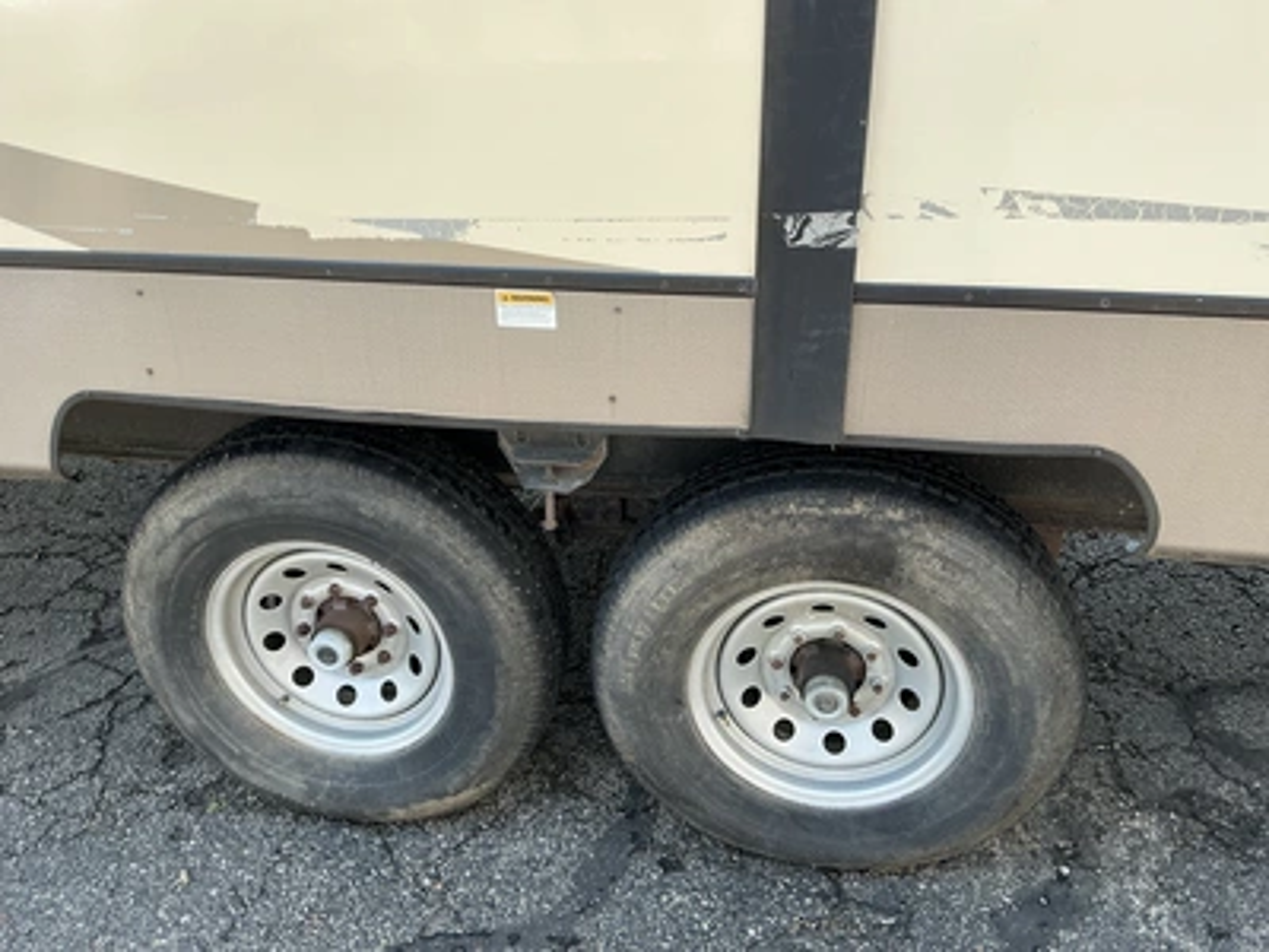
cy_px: 476
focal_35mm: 28
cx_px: 634
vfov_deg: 49.7
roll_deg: -1.8
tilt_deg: -28.0
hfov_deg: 63.4
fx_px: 1026
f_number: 1.8
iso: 20
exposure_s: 1/233
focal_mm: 3
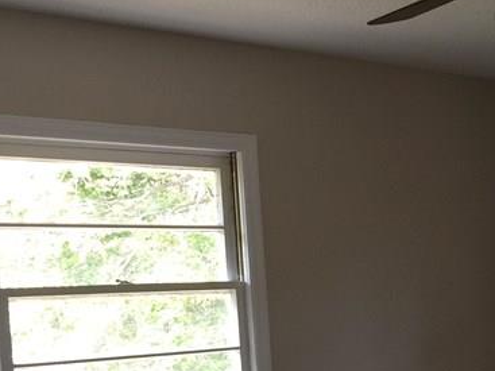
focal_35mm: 81
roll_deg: +1.9
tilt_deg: -4.7
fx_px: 1158
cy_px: 376
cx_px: 475
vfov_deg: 17.7
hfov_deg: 23.3
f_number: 2.2
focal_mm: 4.15
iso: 40
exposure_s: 1/30
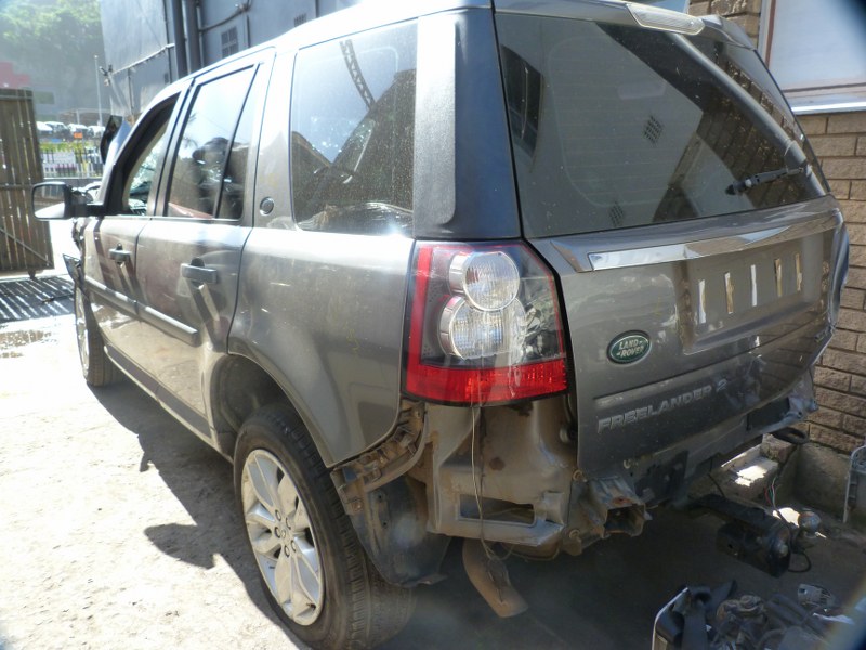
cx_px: 433
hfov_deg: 69.4
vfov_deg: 54.9
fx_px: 625
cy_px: 325
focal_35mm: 25
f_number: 3.6
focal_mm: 4.5
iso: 125
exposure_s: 1/125
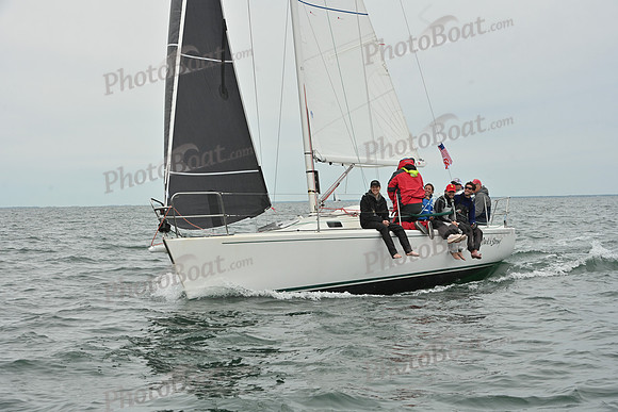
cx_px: 309
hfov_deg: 26.0
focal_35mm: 78
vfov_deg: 17.5
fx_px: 1339
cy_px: 206
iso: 320
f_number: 11
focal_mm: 78
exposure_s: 1/1000
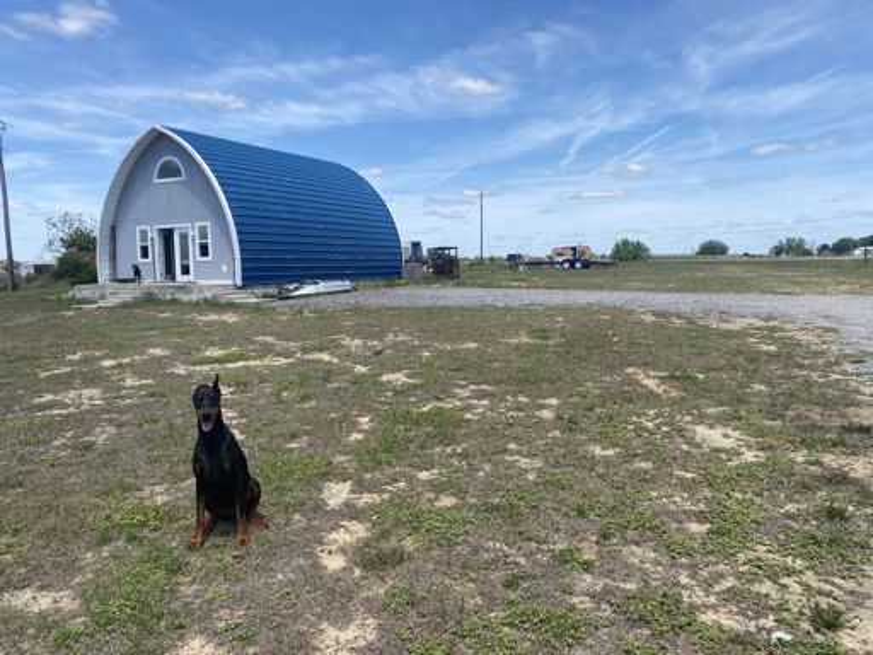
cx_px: 436
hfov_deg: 67.3
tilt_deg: -5.8
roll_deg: +0.6
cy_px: 328
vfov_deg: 53.1
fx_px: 656
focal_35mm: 26
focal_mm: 4.25
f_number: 1.8
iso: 32
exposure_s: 1/2571
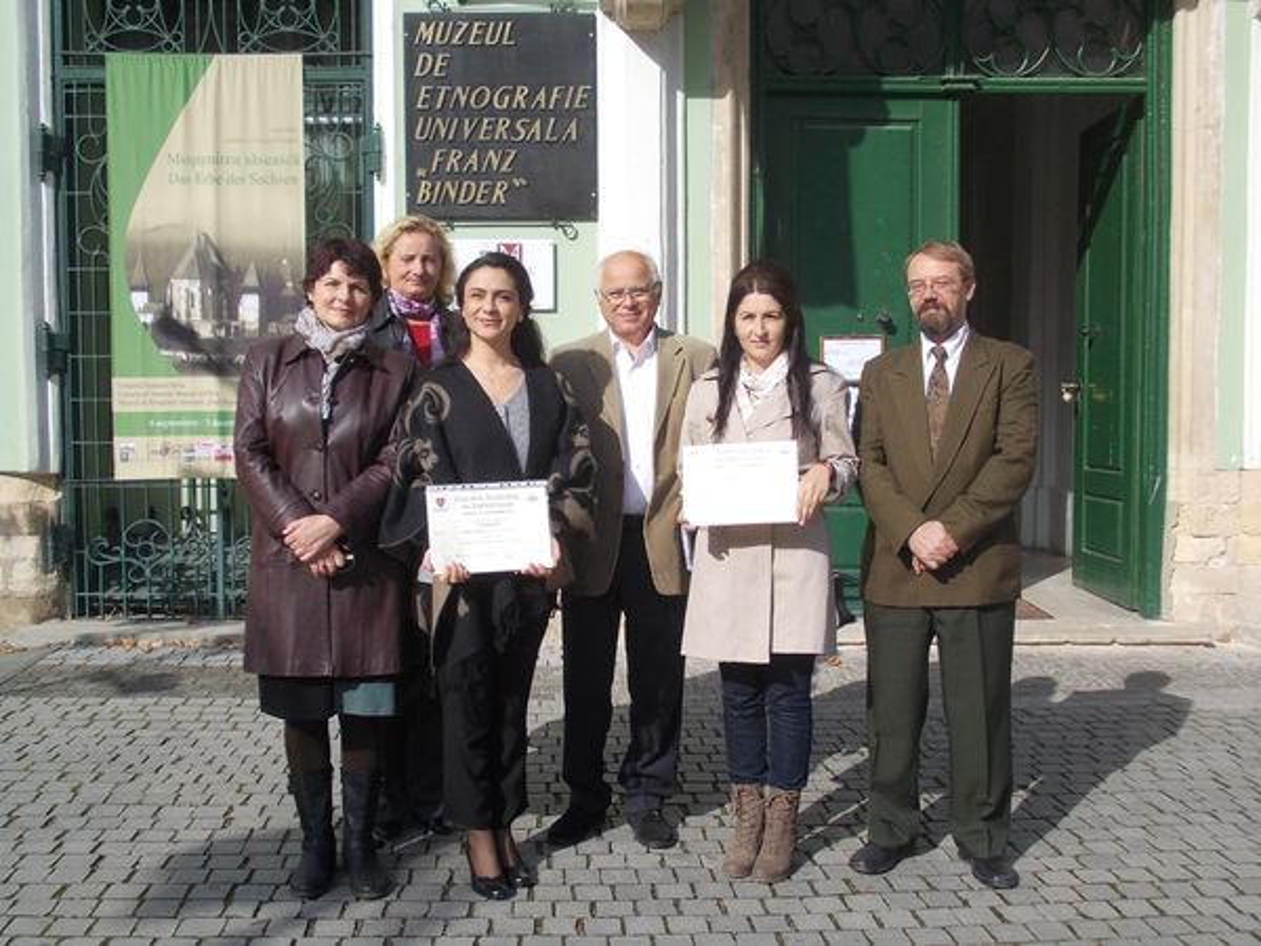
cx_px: 630
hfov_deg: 49.0
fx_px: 1384
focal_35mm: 38
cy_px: 473
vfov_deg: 37.7
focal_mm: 5.3
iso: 80
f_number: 6.2
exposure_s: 1/250
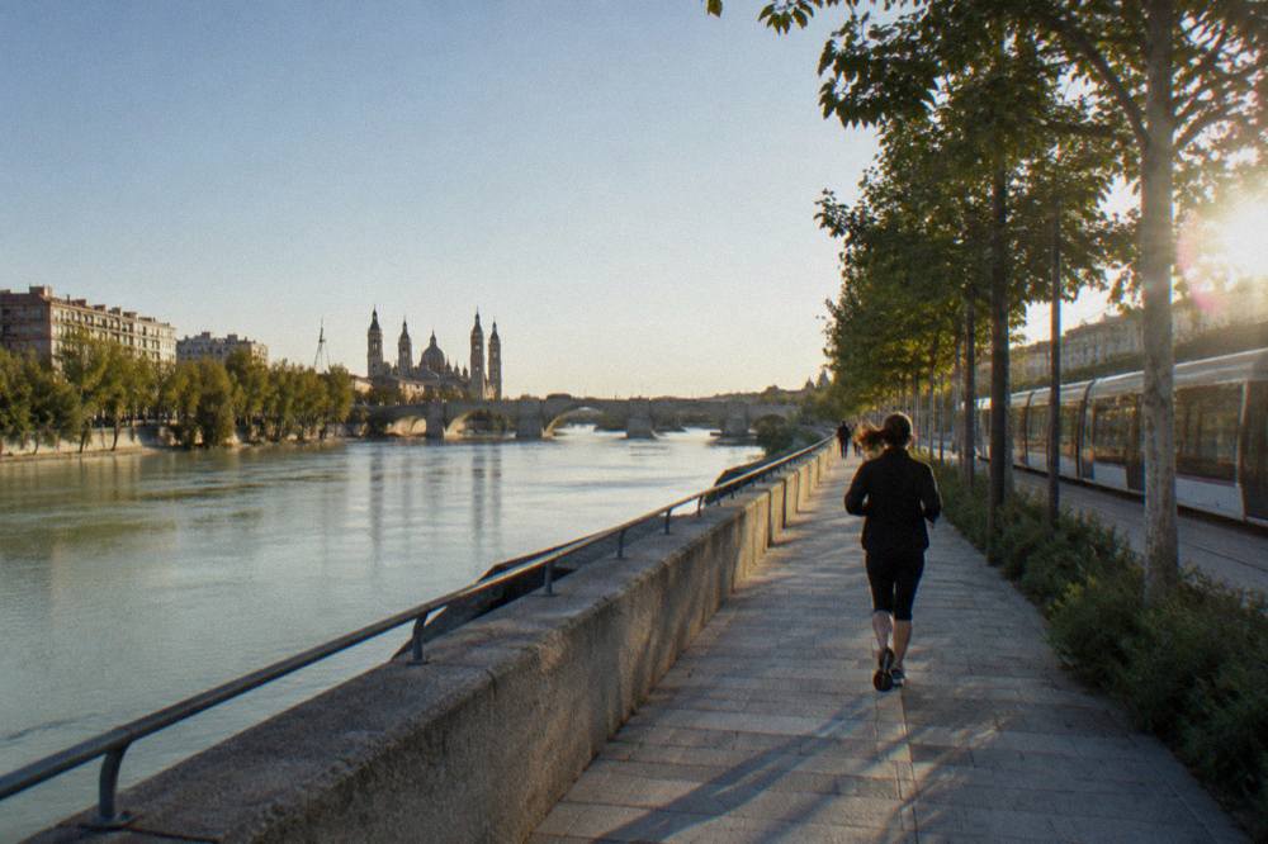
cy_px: 422
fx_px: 1655
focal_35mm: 47
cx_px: 634
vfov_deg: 28.6
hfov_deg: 41.9
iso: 500
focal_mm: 47
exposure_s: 1/640
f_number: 7.1
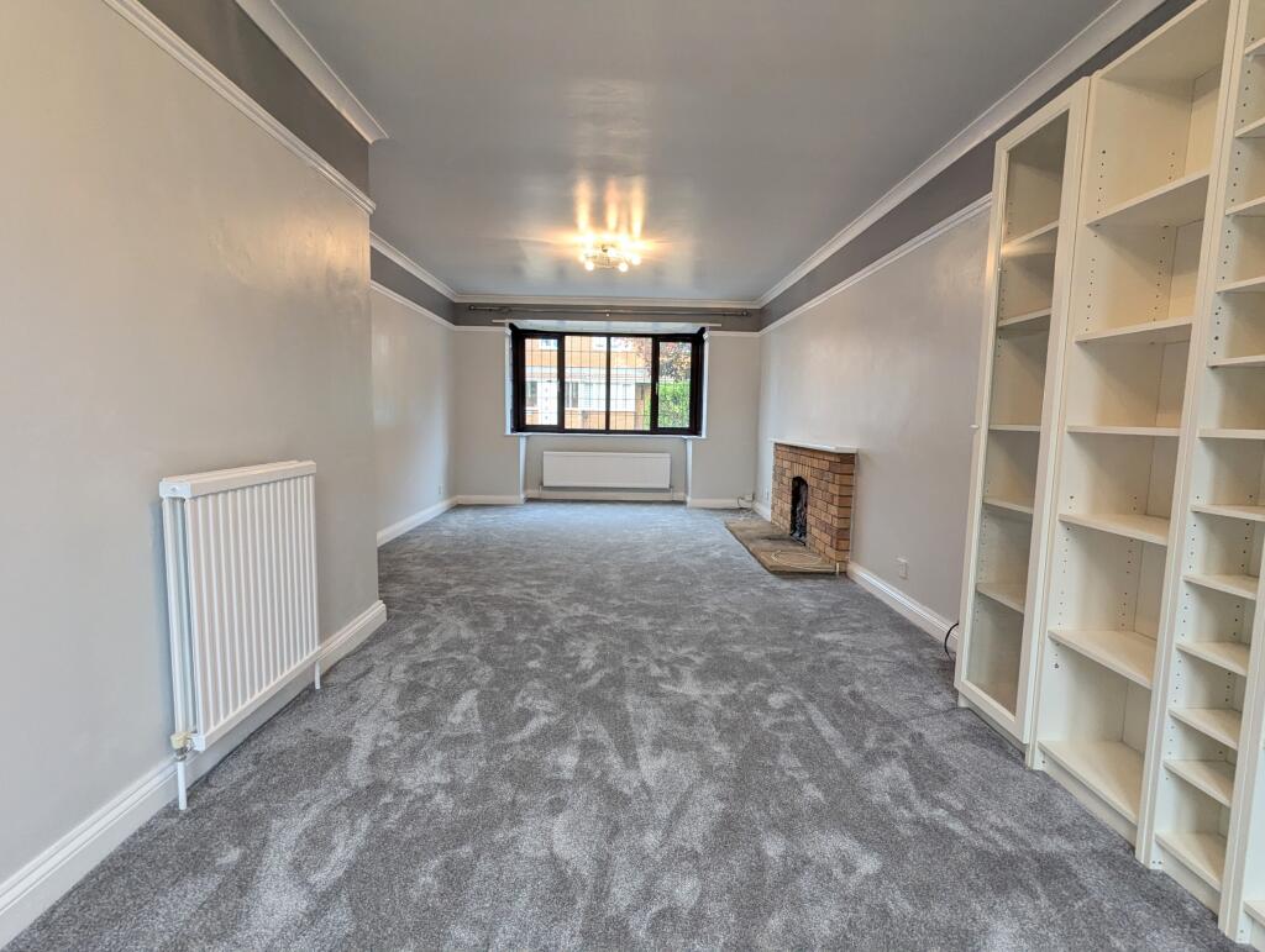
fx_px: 586
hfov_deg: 94.4
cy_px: 476
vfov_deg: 78.2
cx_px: 632
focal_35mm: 16
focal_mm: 2.35
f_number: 2.2
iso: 279
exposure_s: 1/100
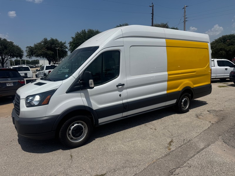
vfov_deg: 56.8
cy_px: 88
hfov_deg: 71.6
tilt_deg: -9.3
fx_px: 163
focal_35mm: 24
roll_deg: +1.9
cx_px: 118
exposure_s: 1/12346
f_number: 1.78
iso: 80
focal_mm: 6.76
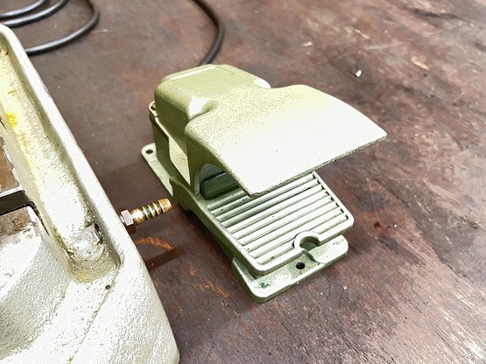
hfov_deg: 59.9
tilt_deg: -48.1
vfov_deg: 46.7
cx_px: 266
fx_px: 421
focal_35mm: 30
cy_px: 204
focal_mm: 5.7
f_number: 1.5
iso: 1000
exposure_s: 1/30
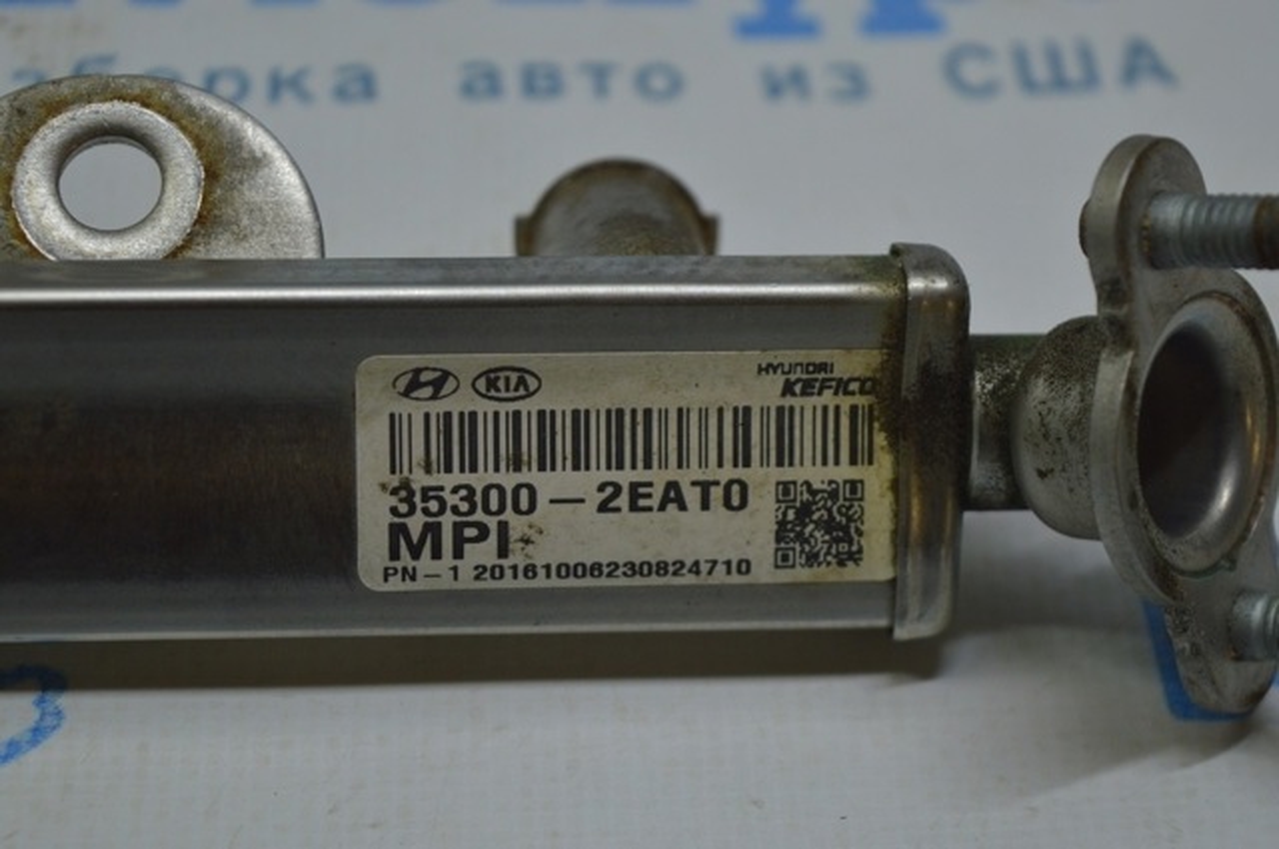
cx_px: 640
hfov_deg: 24.6
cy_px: 424
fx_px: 2927
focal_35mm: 82
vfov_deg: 16.5
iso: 400
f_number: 5.6
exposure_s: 1/100
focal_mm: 55
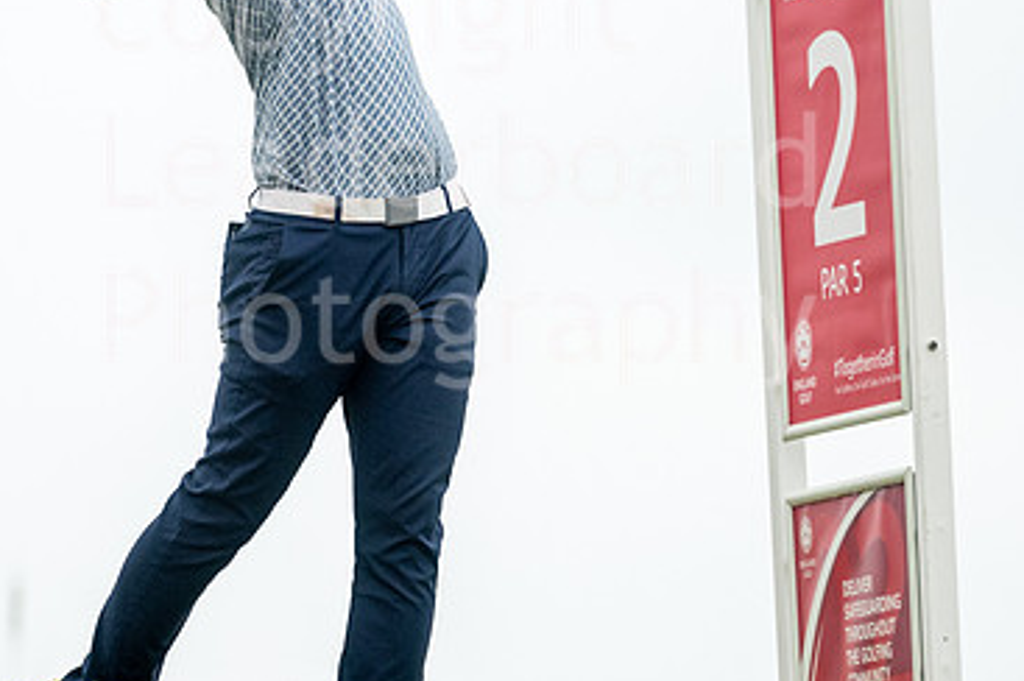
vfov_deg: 1.6
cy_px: 75
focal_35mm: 859
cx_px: 296
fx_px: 24411
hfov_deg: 2.4
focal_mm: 300
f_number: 4
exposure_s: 1/1000
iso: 400
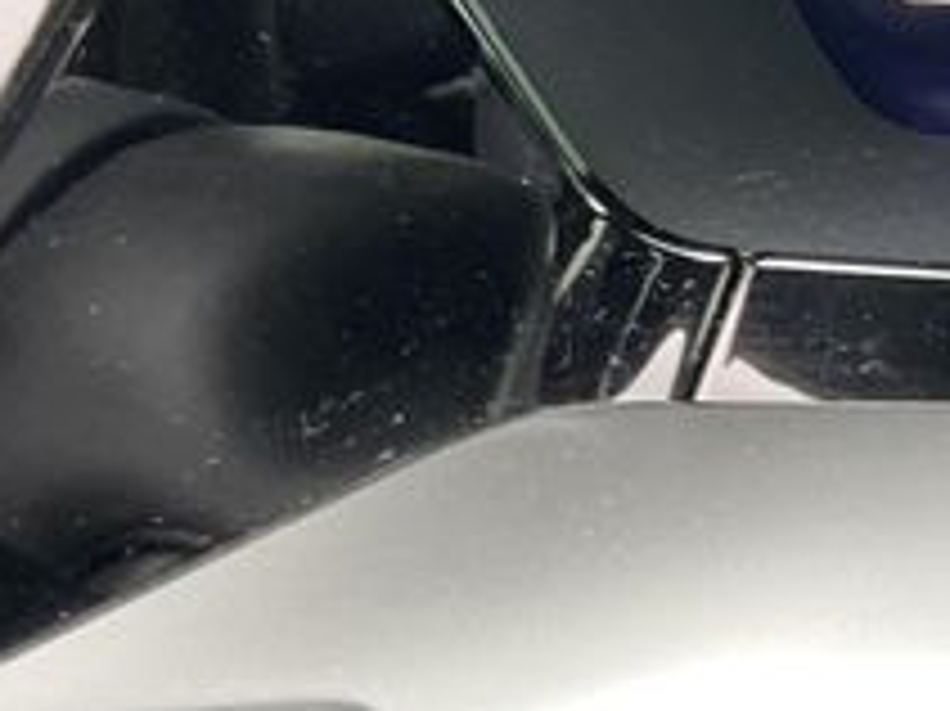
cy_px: 86
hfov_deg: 15.9
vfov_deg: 13.3
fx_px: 3017
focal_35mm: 110
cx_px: 1567
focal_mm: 3
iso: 64
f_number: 1.8
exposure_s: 1/62
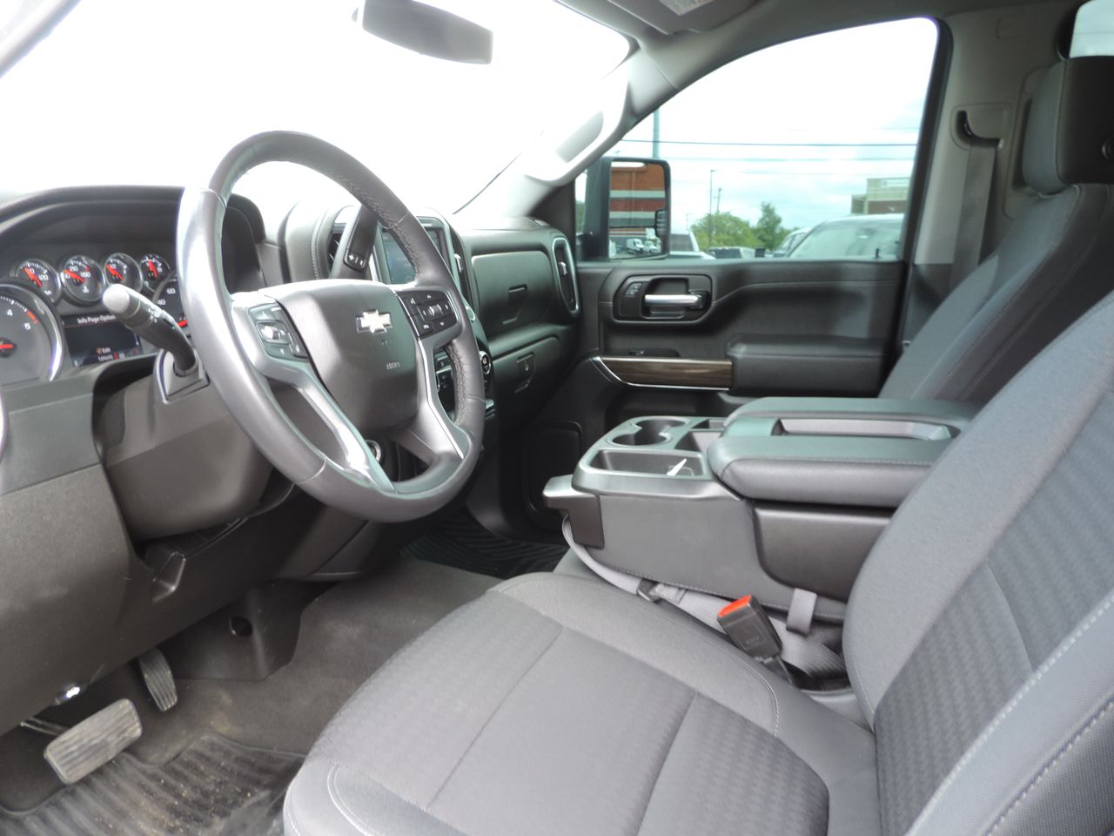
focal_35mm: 24
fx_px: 772
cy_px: 418
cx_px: 557
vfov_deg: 56.8
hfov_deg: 71.6
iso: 125
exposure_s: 1/30
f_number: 3
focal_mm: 4.3
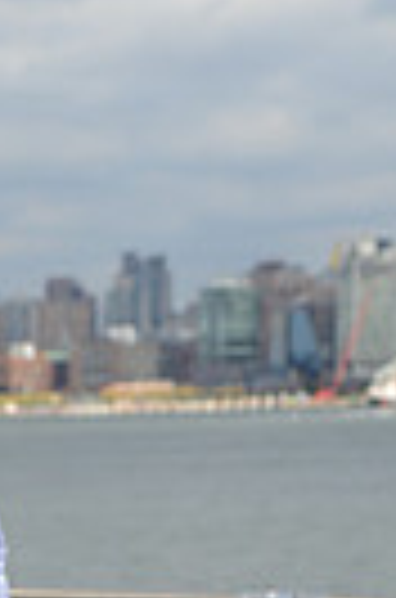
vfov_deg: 12.6
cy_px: 971
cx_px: -146
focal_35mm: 153
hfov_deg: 8.8
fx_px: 2538
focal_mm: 35
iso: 250
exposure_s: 1/1000
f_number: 4.5
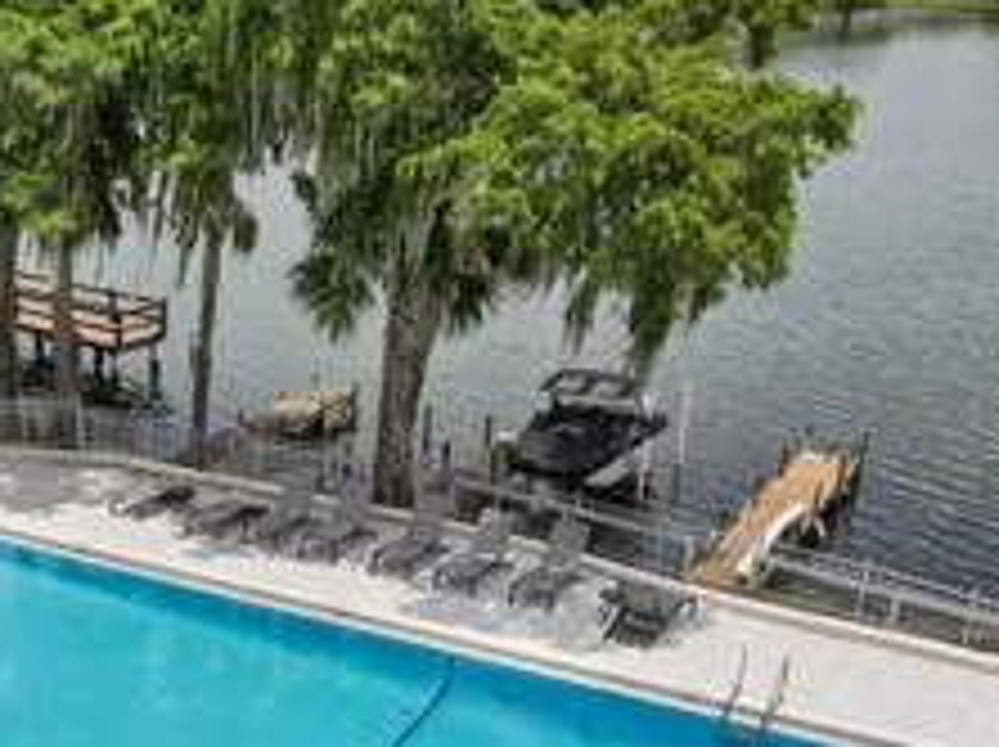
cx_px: 130
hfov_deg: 35.1
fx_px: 1499
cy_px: 626
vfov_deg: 27.3
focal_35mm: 52
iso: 100
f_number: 1.7
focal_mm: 6.7
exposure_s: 1/6400
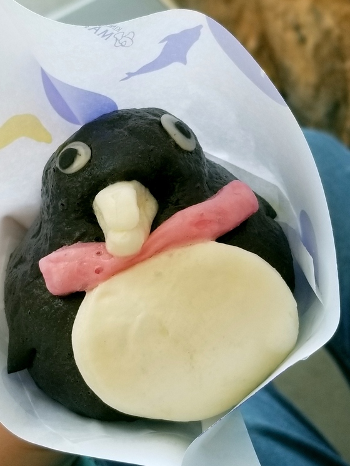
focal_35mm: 26
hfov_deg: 53.1
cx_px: 175
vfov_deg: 67.3
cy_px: 233
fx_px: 351
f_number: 1.7
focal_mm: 4.3
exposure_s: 1/120
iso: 50
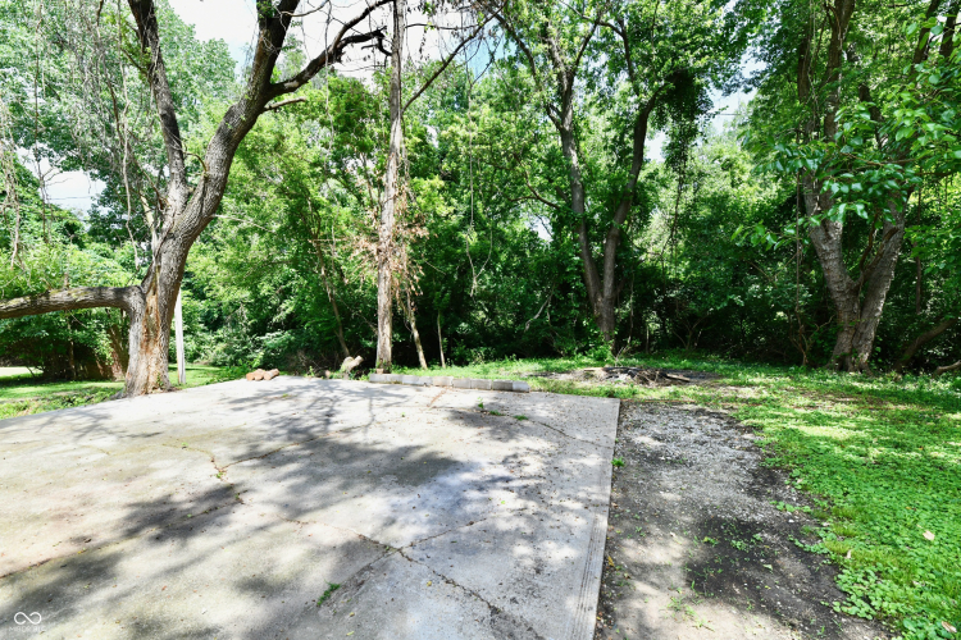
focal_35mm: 14
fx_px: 374
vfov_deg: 81.2
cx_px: 480
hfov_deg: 104.3
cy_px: 320
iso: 640
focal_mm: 14
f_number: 9
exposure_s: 1/320
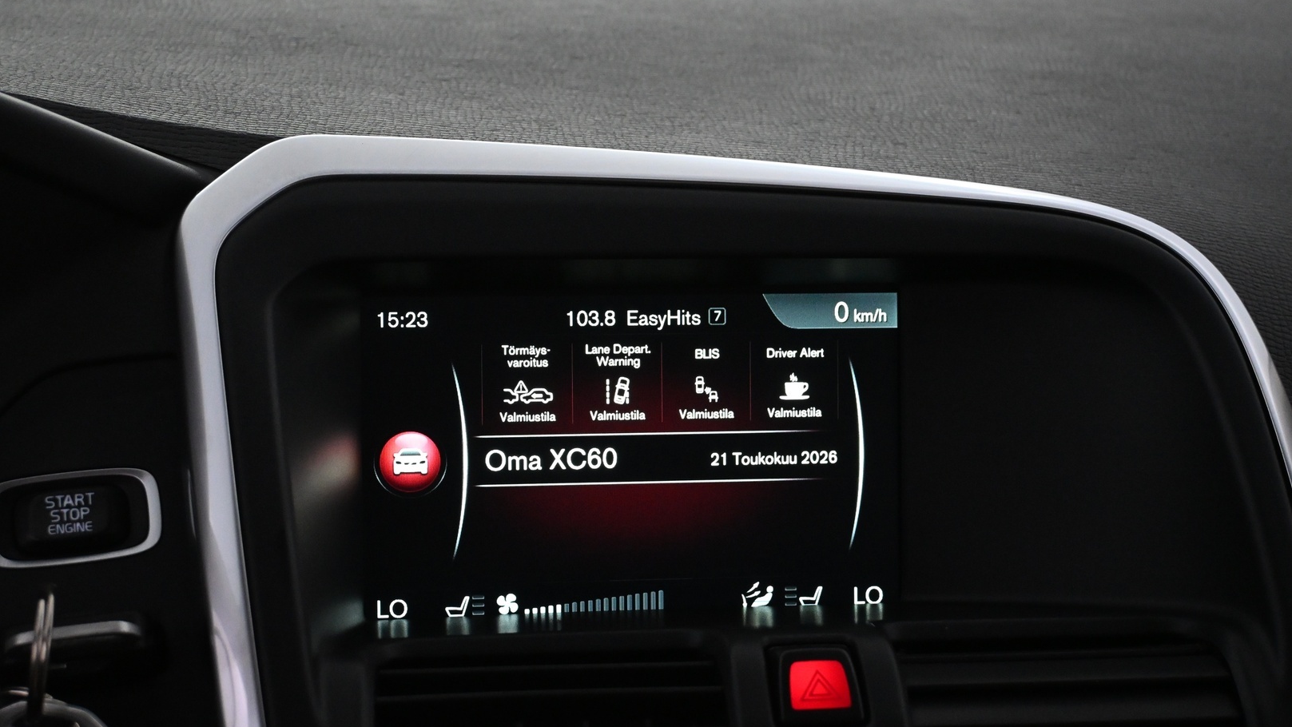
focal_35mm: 65
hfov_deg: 32.6
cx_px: 646
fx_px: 2211
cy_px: 363
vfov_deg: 18.7
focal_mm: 41
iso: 3200
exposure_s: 1/80
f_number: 5.6
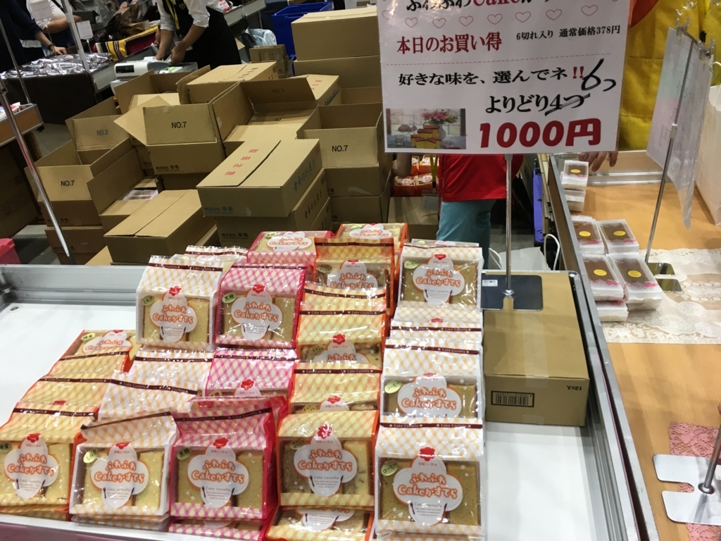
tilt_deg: -29.1
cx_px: 360
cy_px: 270
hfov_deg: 61.7
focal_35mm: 29
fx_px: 604
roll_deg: +8.3
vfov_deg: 48.2
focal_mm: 4.15
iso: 32
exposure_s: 1/30
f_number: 2.2
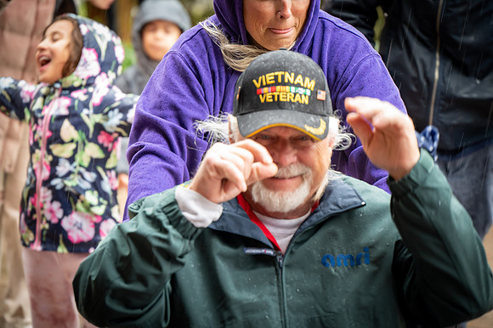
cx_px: 246
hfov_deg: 10.3
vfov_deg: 6.9
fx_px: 2737
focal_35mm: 200
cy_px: 164
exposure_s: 1/80
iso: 1250
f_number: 6.3
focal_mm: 200
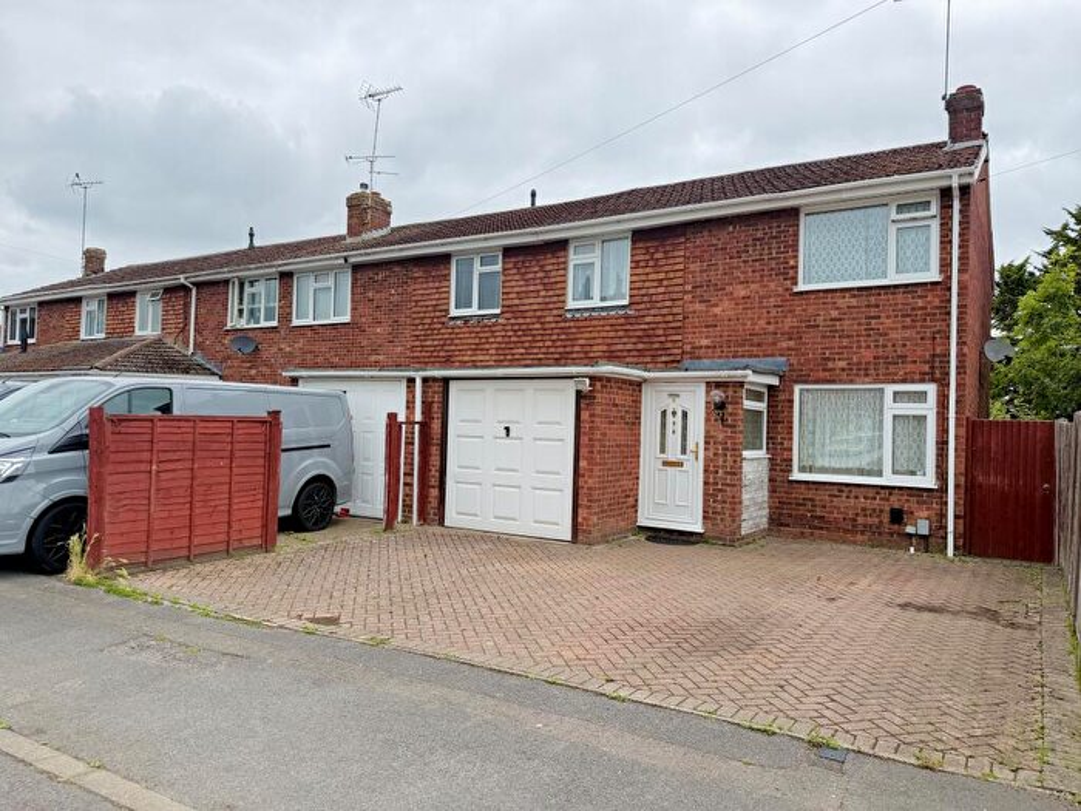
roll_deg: -1.6
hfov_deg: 71.6
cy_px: 406
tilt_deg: +0.8
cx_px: 540
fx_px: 749
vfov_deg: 56.8
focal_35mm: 24
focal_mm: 6.76
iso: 80
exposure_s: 1/3425
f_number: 1.78
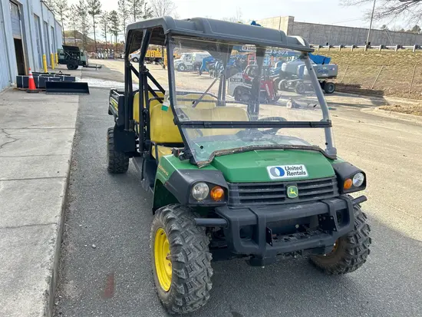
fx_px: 317
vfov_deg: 53.1
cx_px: 211
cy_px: 158
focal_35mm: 26
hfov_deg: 67.3
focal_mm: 5.7
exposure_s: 1/894
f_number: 1.5
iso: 50
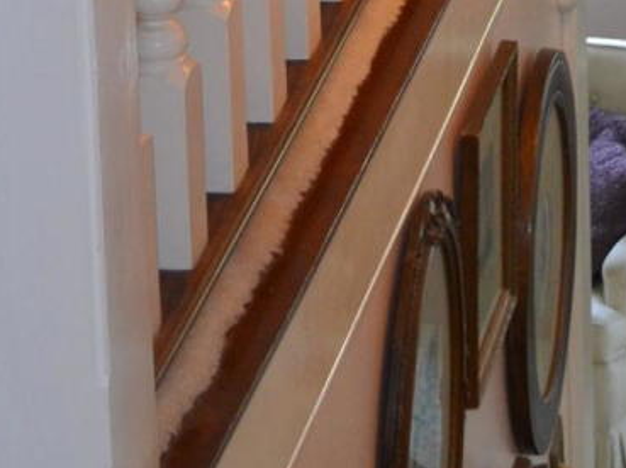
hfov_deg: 9.7
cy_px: -843
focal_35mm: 203
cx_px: 506
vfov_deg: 6.7
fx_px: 3667
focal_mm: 26
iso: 560
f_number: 4.2
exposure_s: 1/60
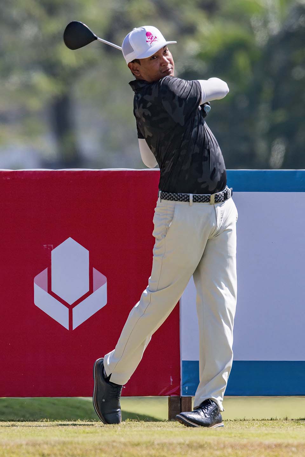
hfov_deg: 2.1
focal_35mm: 650
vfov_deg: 3.2
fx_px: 8260
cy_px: 228
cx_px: 152
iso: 560
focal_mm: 650
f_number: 8
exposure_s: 1/2000
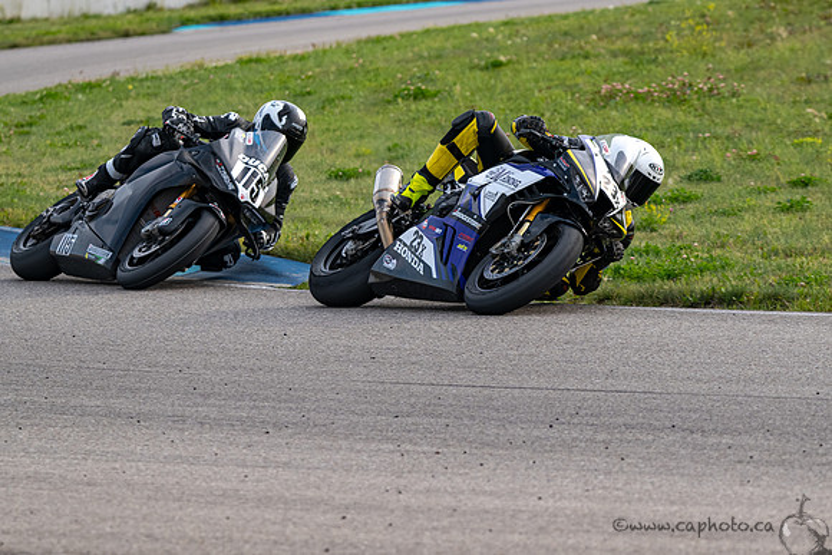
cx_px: 488
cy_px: 292
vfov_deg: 4.3
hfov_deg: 6.5
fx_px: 7356
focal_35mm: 318
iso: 400
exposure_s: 1/1250
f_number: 5.6
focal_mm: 220
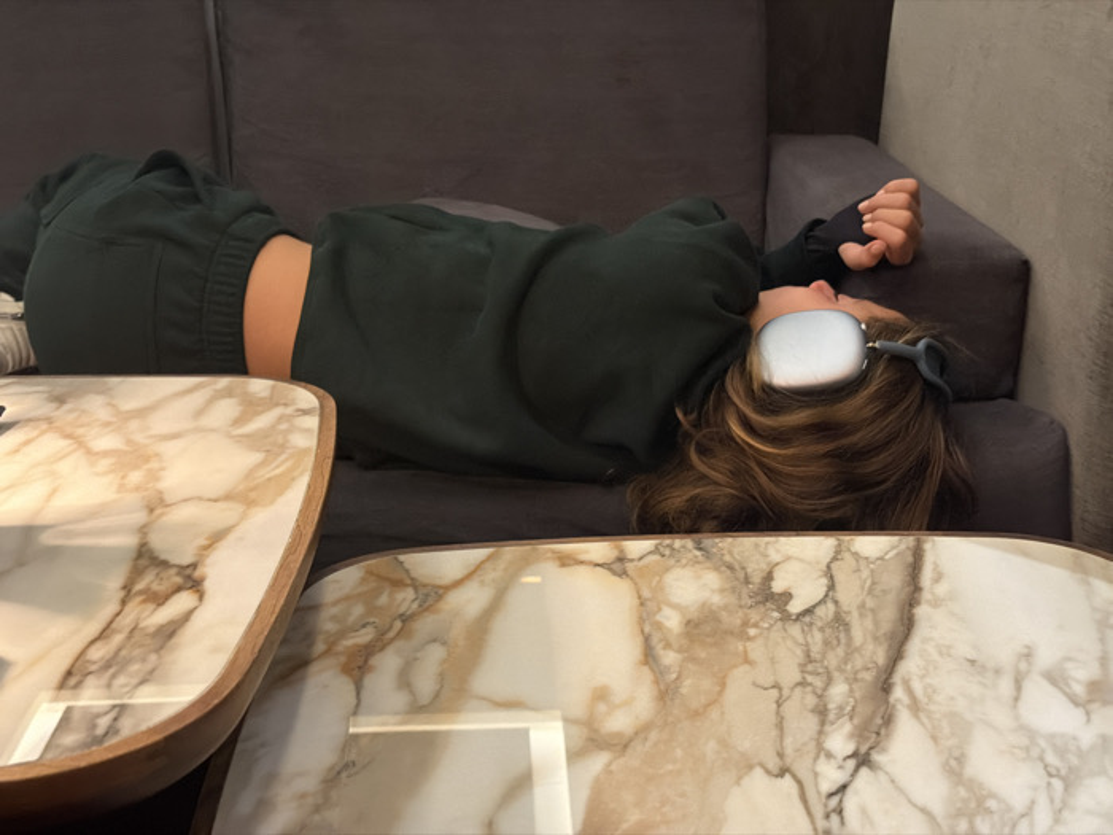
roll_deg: +0.7
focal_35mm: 48
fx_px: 1543
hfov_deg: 39.7
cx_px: 556
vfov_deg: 30.3
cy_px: 418
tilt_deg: -18.4
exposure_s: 1/24
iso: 640
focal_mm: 6.76
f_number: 1.78
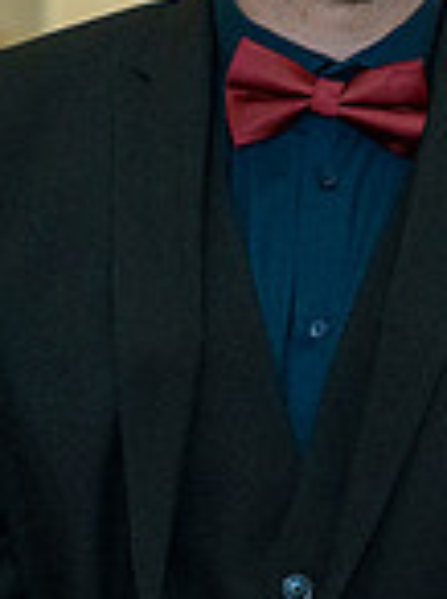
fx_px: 3074
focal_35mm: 178
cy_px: 232
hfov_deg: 8.3
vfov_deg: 11.1
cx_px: 412
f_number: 1.8
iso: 1250
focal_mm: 35
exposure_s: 1/80
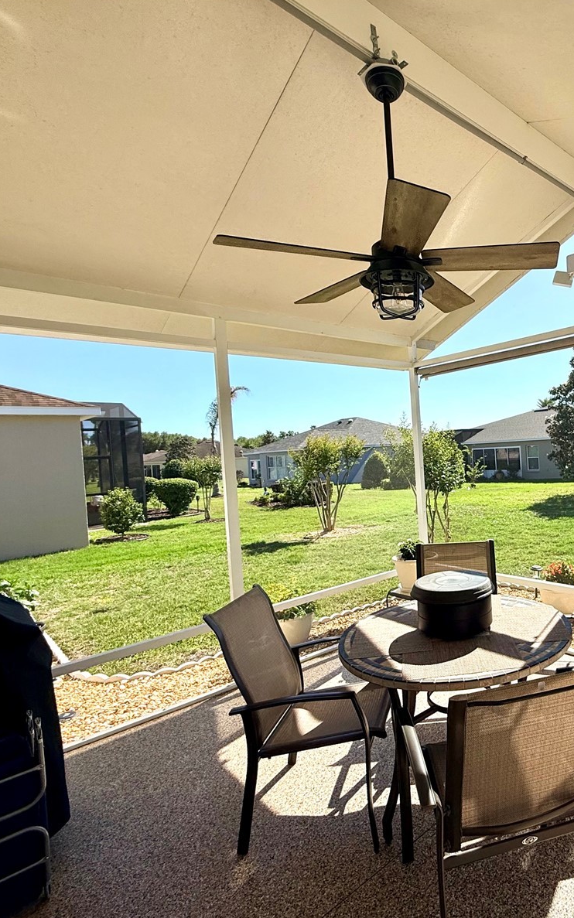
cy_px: 458
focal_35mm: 20
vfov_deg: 85.1
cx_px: 485
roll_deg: +2.8
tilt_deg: -1.7
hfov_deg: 54.2
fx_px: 501
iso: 50
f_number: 2.2
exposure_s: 1/1285
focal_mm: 2.22
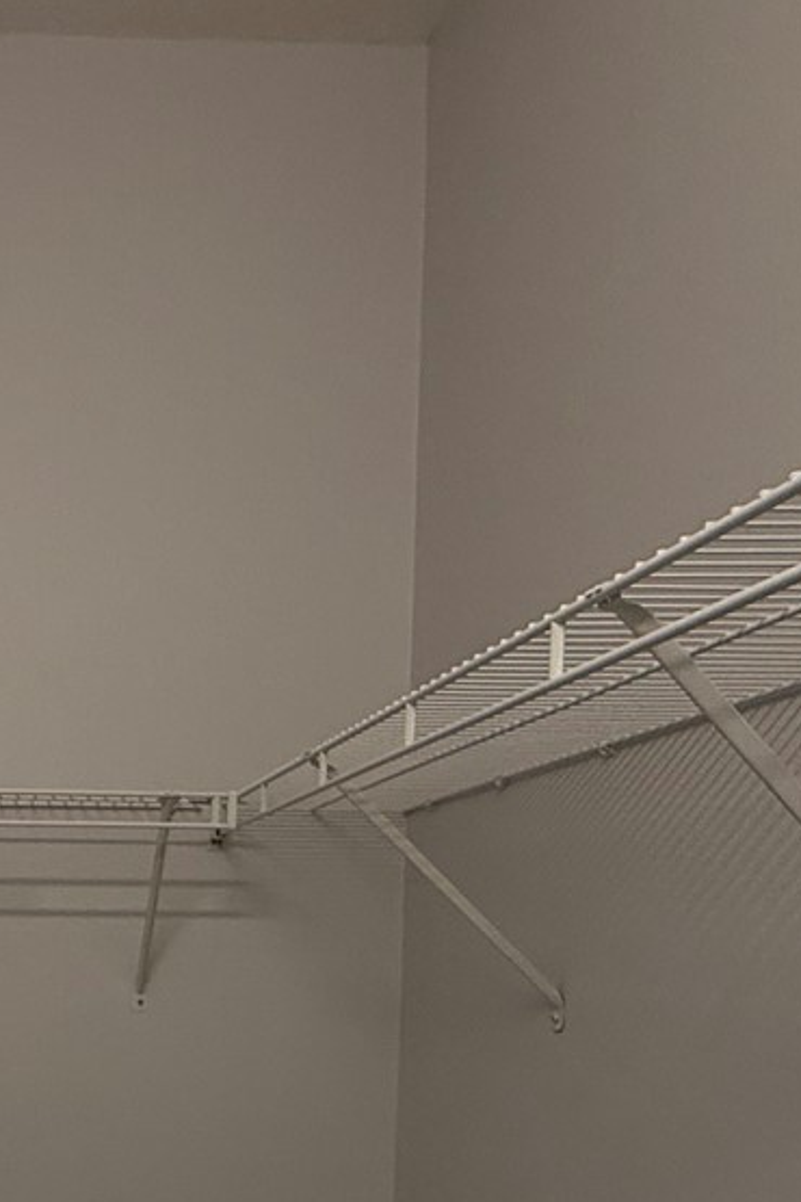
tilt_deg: -6.8
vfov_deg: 42.2
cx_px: 35
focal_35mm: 42
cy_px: 1105
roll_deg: -0.5
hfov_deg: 30.1
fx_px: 1402
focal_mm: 2.22
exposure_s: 1/120
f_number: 2.2
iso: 250
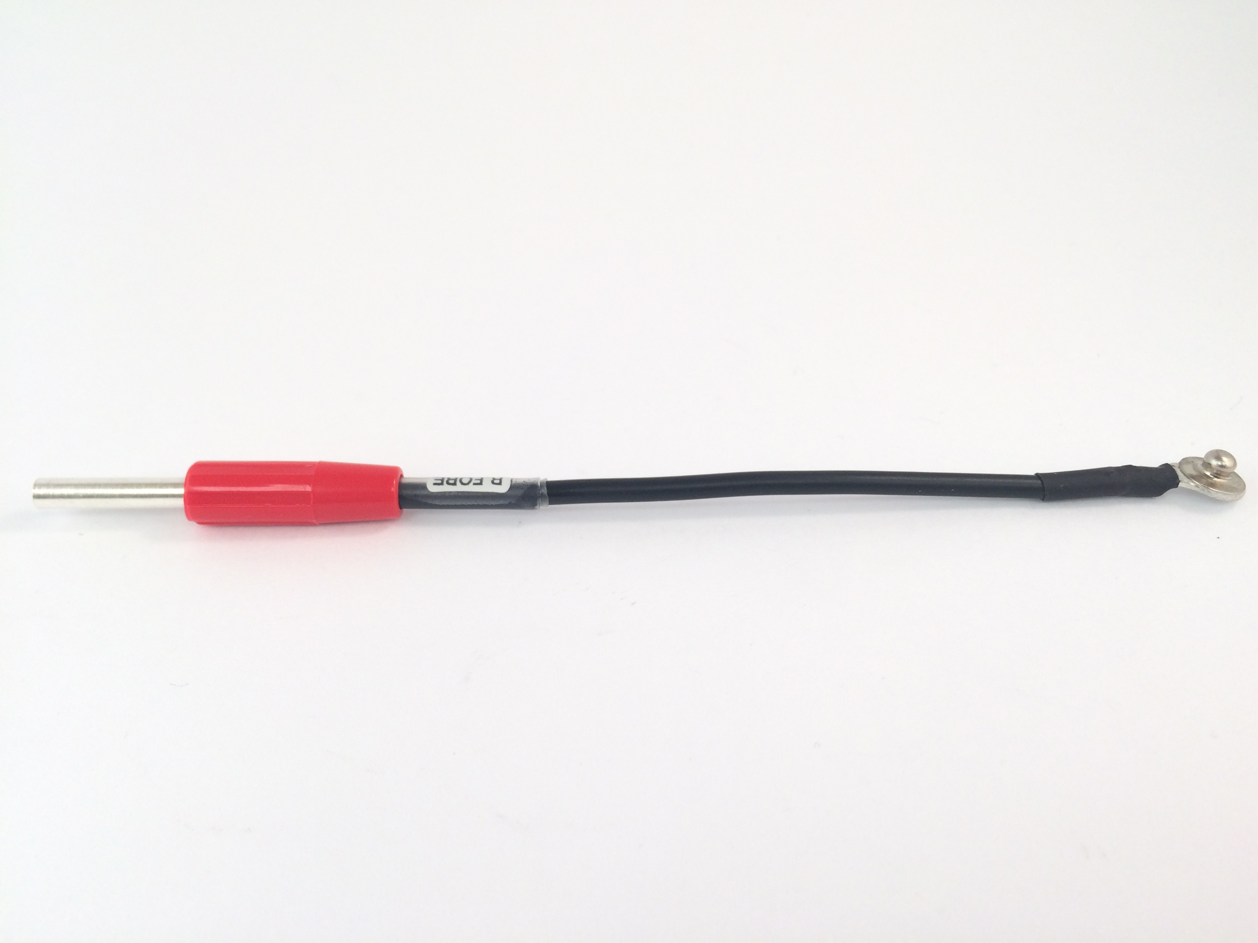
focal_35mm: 29
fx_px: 1054
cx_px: 629
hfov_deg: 61.7
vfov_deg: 48.2
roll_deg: -1.4
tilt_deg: -40.9
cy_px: 472
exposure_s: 1/100
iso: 40
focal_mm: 4.15
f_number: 2.2
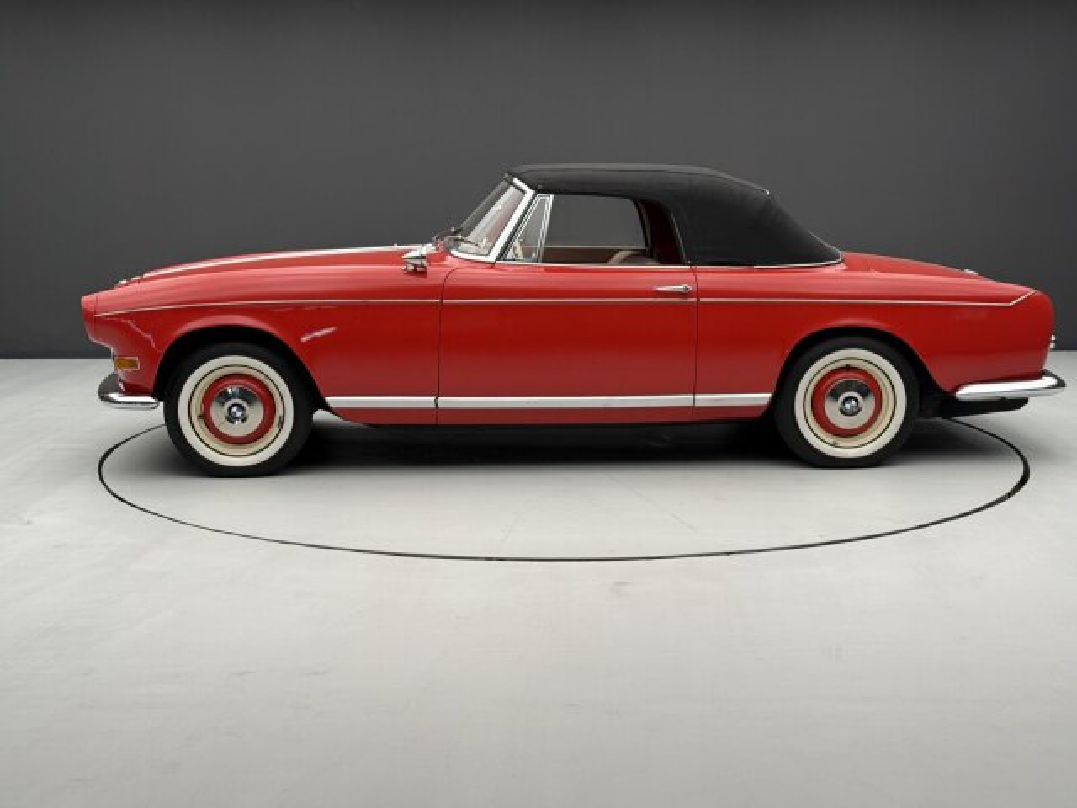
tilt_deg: -9.2
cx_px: 538
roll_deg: +0.3
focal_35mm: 48
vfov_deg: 30.3
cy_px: 404
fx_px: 1493
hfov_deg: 39.7
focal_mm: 6.76
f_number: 1.78
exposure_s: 1/99
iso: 100
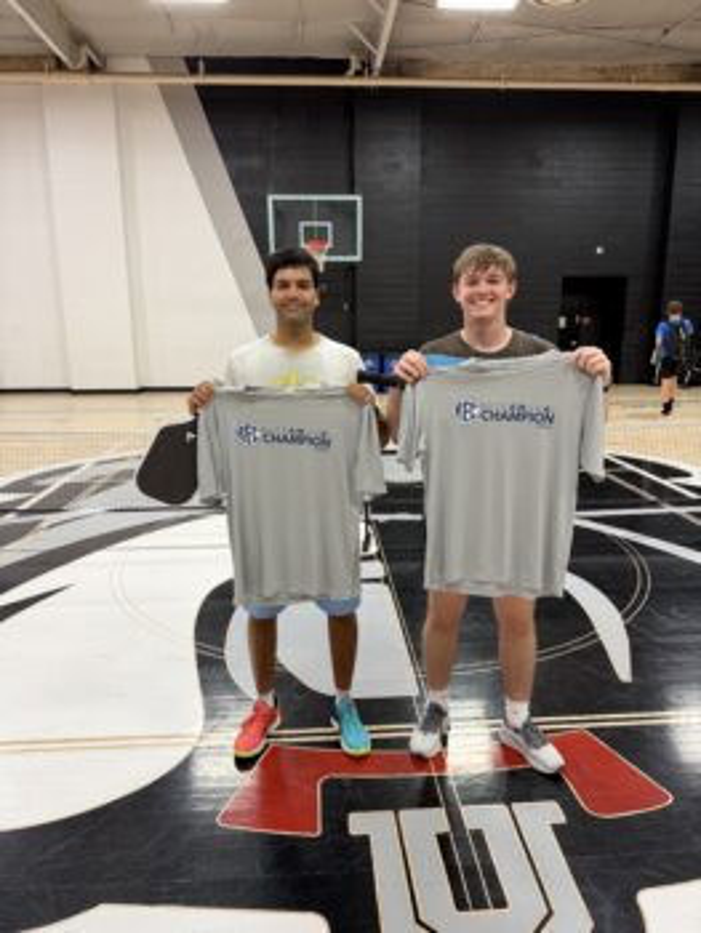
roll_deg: +0.2
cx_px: 350
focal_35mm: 24
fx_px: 647
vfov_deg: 71.6
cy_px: 466
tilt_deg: -12.8
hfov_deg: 56.9
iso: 160
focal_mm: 6.76
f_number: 1.78
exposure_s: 1/60
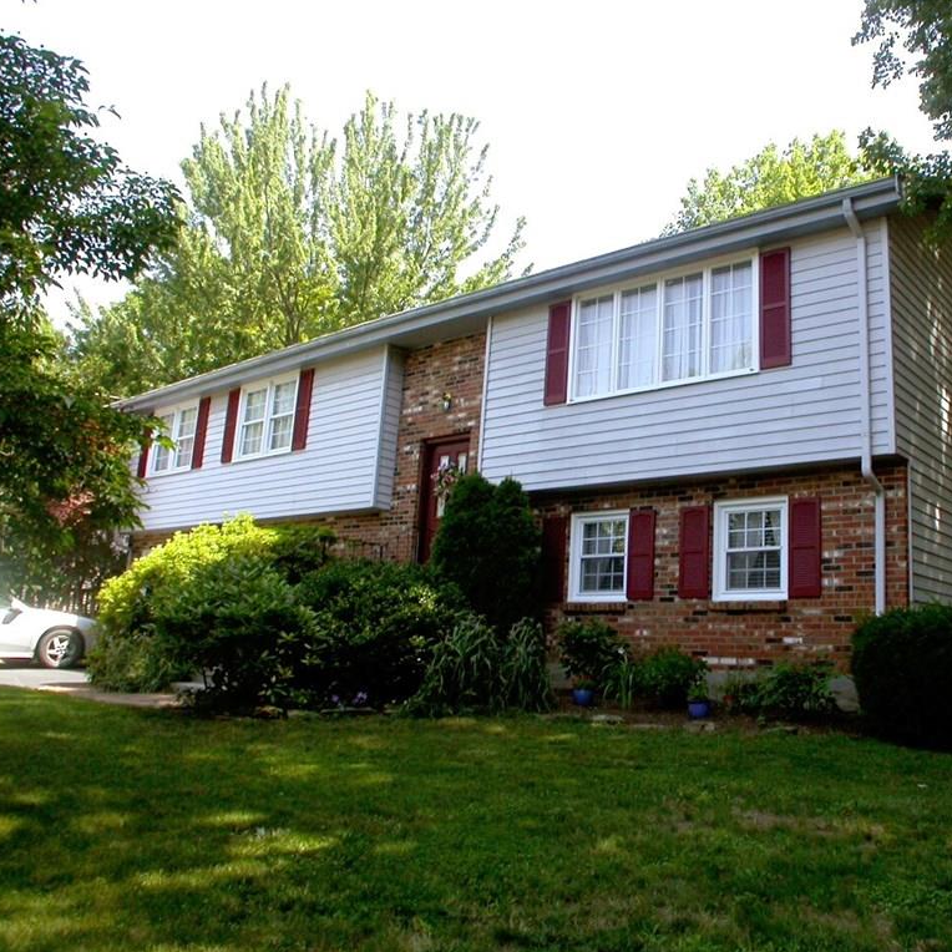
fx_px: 1400
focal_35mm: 45
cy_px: 476
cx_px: 618
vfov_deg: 37.6
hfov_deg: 37.2
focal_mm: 7.85
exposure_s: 1/115
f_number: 5.3
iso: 100
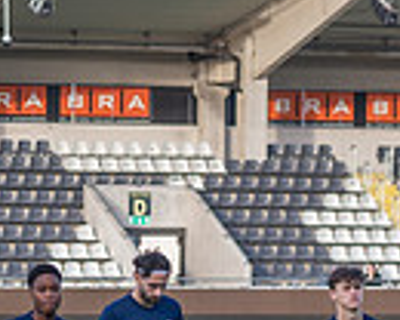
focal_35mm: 296
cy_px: 422
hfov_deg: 6.4
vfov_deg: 5.2
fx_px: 3504
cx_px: -249
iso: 900
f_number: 4
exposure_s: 1/640
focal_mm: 70
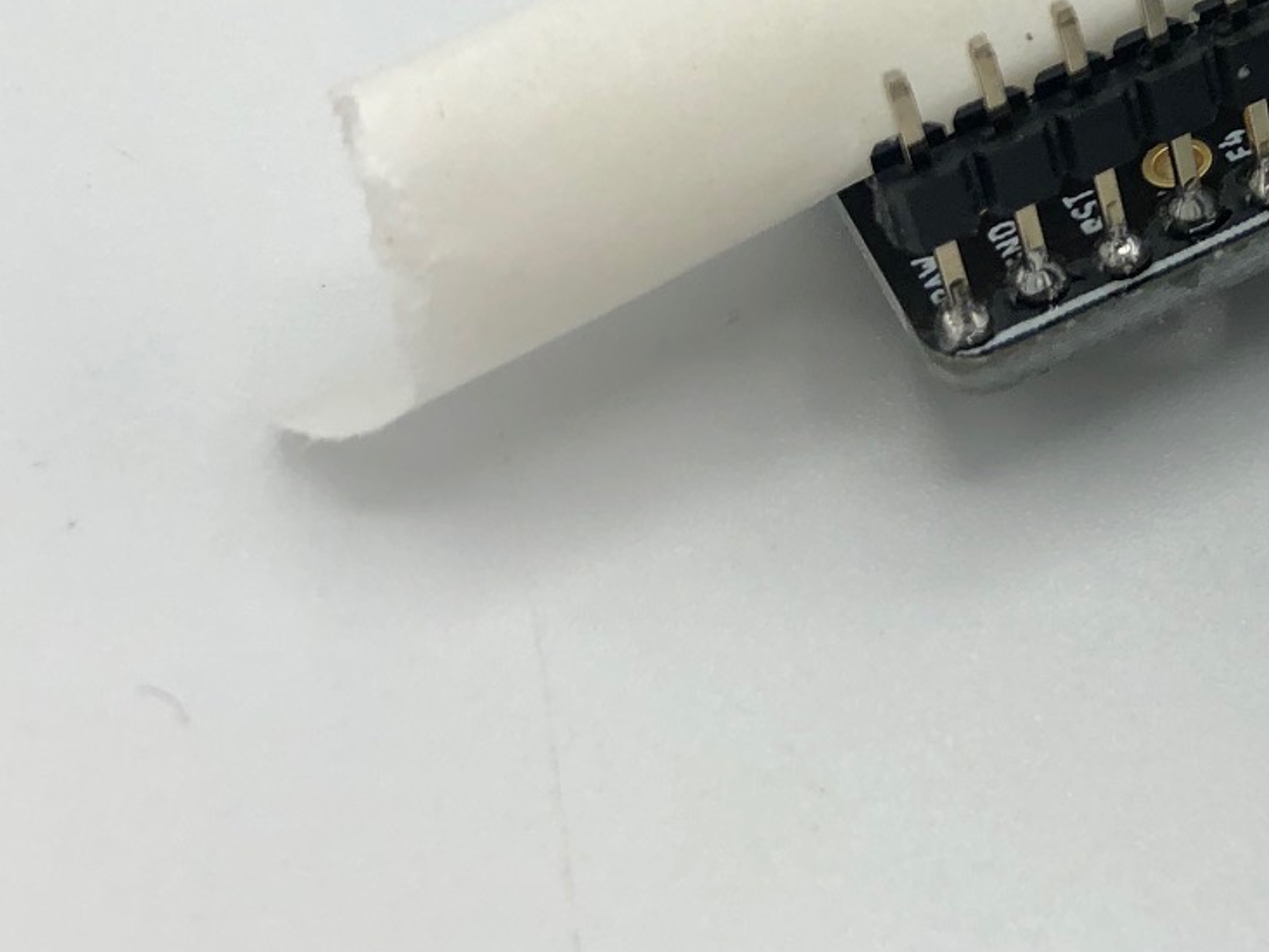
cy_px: -222
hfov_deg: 22.7
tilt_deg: -50.7
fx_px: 2823
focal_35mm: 77
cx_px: 1643
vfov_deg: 18.1
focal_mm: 4
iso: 20
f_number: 1.8
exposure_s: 1/838
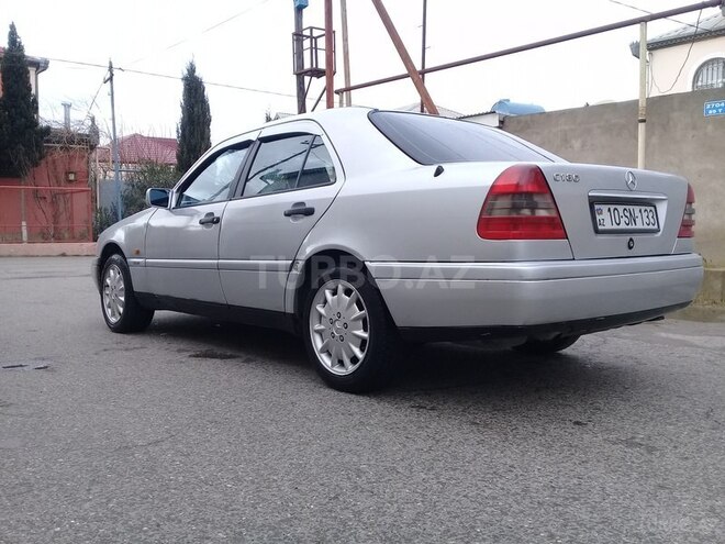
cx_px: 362
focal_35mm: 31
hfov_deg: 58.4
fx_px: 649
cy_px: 272
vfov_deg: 45.4
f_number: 2.2
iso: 50
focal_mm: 3.3
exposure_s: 1/262
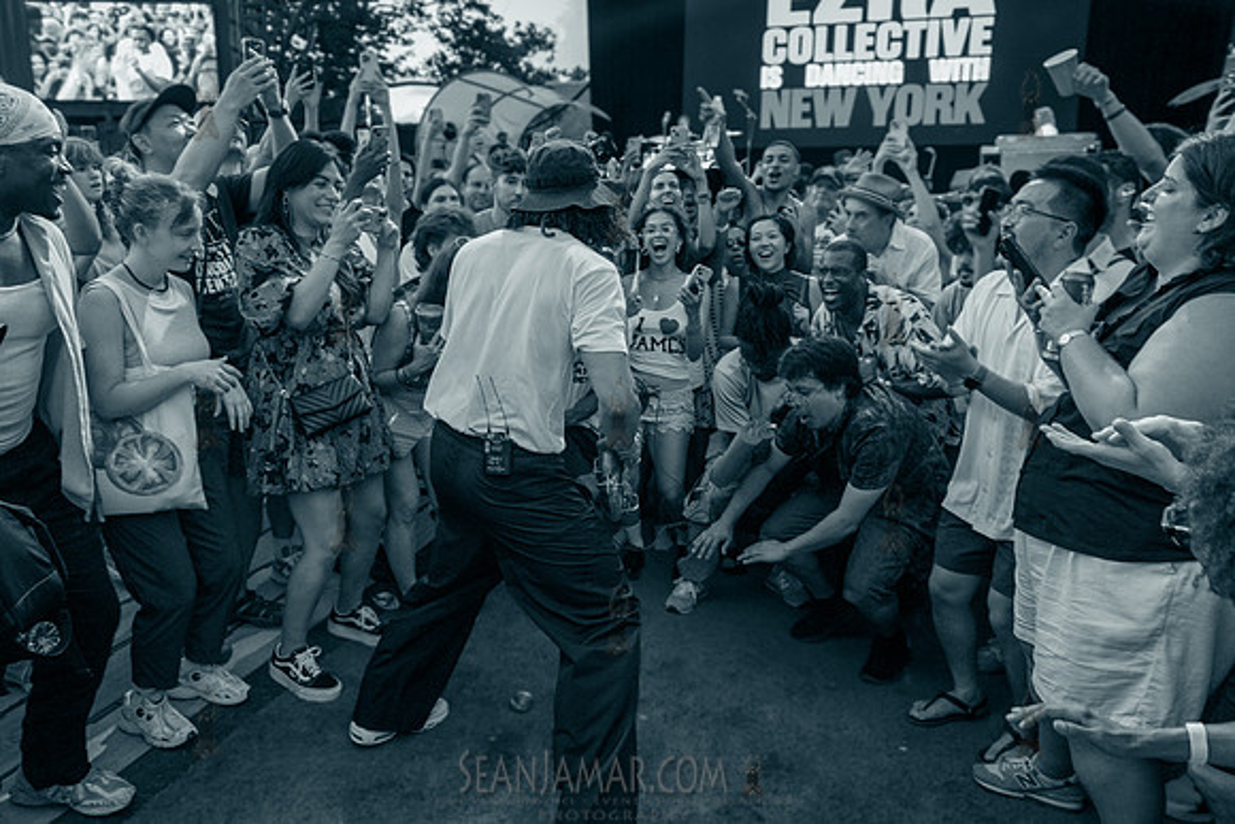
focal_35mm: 26
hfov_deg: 69.3
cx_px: 588
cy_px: 410
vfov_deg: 49.5
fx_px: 893
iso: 4000
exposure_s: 1/250
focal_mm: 24
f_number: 3.5
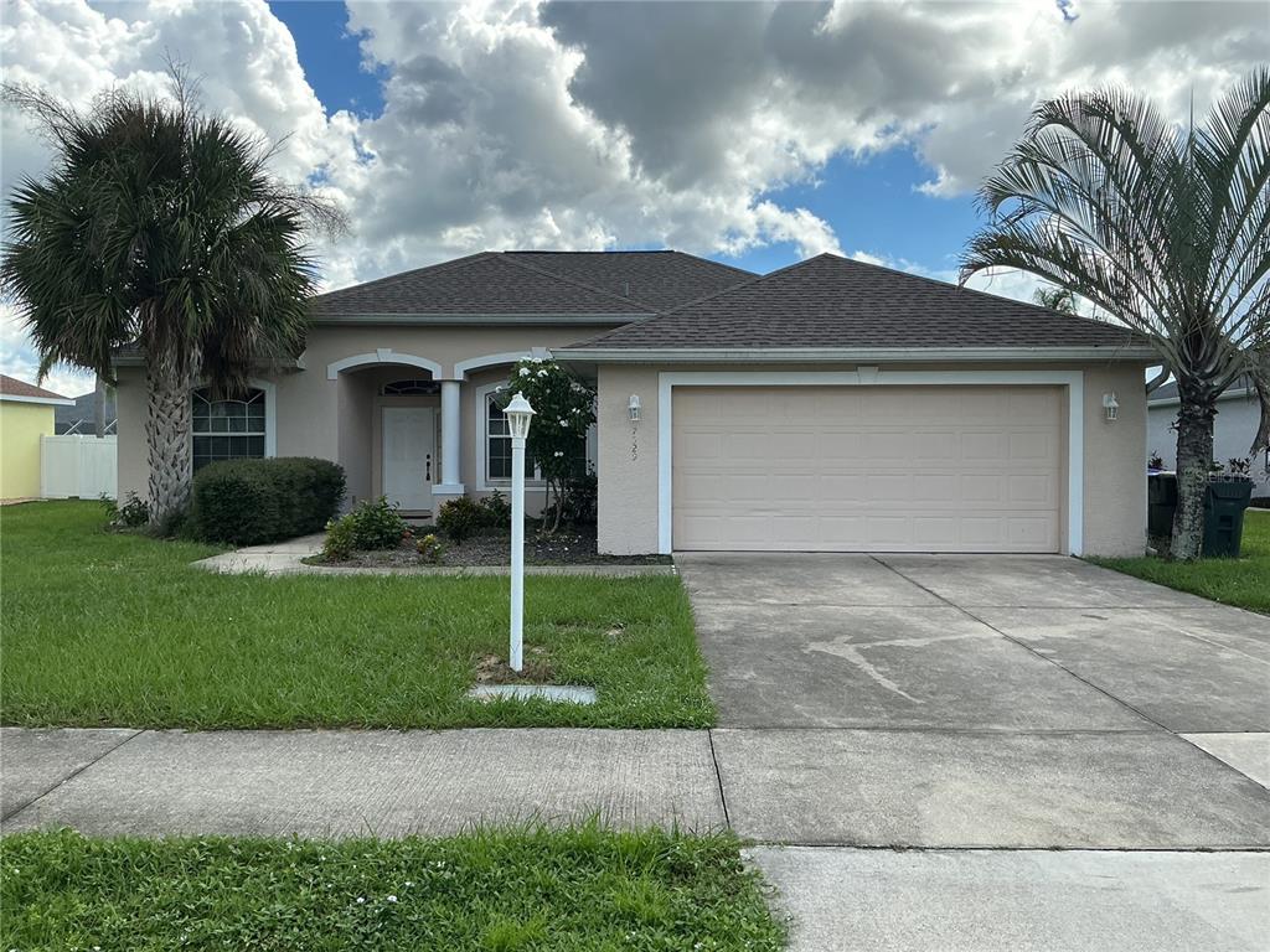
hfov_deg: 61.7
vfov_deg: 48.2
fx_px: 1064
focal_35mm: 29
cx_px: 635
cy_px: 476
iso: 25
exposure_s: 1/1490
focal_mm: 3
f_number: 1.8
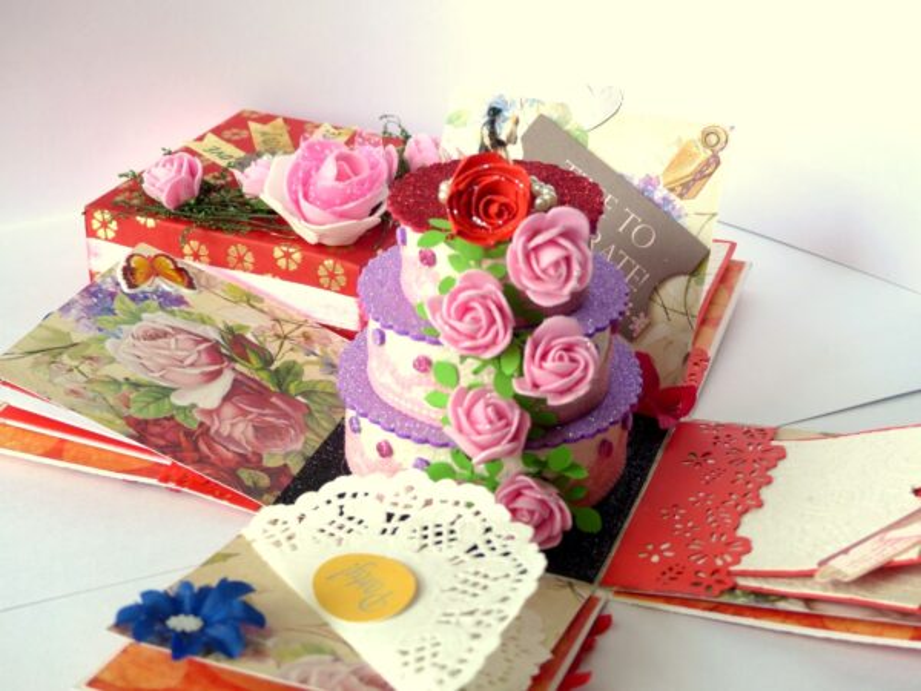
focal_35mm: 63
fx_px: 1676
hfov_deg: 30.7
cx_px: 460
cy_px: 346
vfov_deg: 23.3
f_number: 2.8
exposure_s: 1/160
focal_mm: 11.4
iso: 100
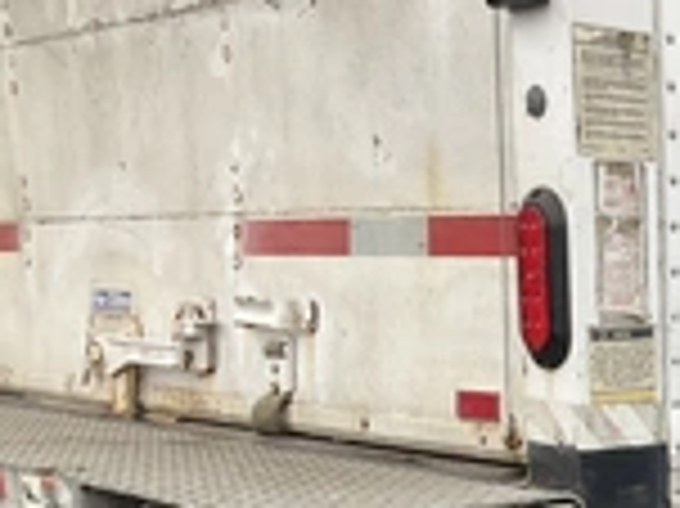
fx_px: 1511
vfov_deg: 18.3
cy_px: 571
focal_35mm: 77
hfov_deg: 22.6
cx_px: 883
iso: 25
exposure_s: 1/412
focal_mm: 3
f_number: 1.8
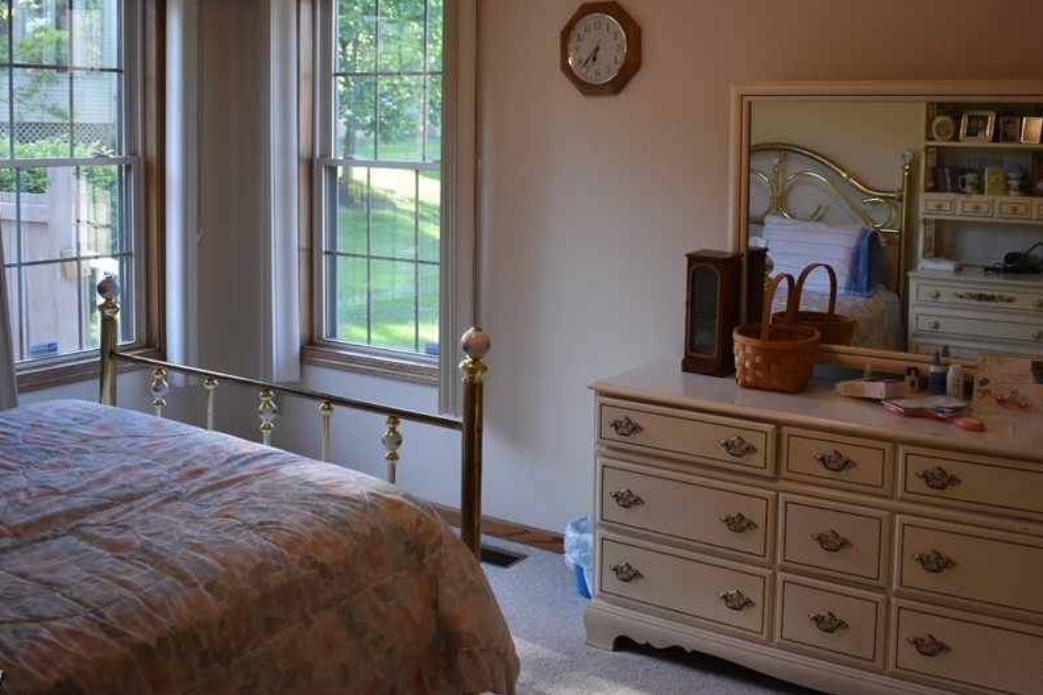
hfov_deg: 51.8
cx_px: 586
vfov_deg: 35.5
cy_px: 220
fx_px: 1072
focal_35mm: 37
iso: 800
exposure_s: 1/250
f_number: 3.5
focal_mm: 18
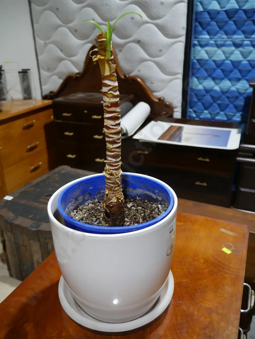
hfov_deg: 49.8
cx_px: 128
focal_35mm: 28
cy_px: 170
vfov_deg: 63.4
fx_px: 275
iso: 200
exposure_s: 1/80
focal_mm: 14
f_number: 3.5
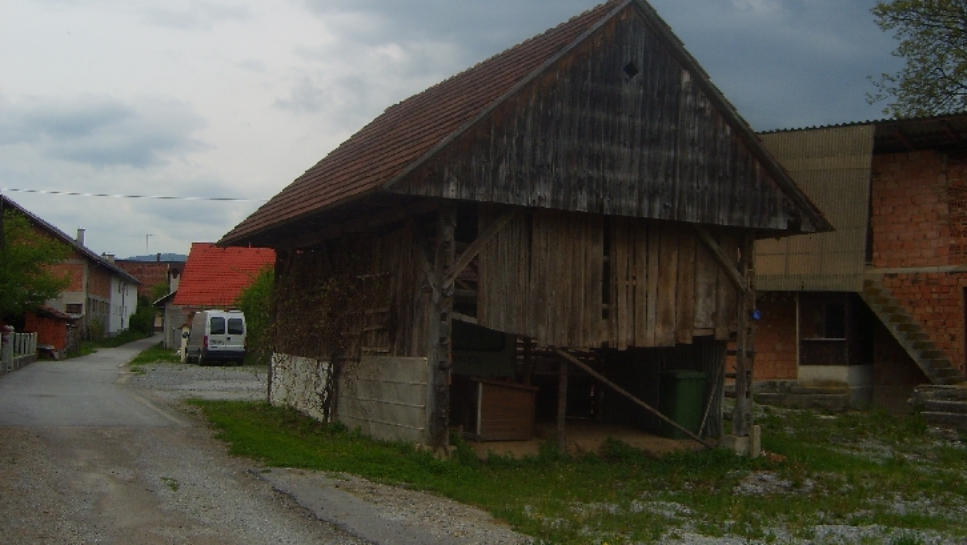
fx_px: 1077
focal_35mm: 42
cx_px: 525
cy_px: 228
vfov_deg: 28.3
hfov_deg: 48.3
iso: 50
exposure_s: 1/250
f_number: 2.8
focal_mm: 5.8
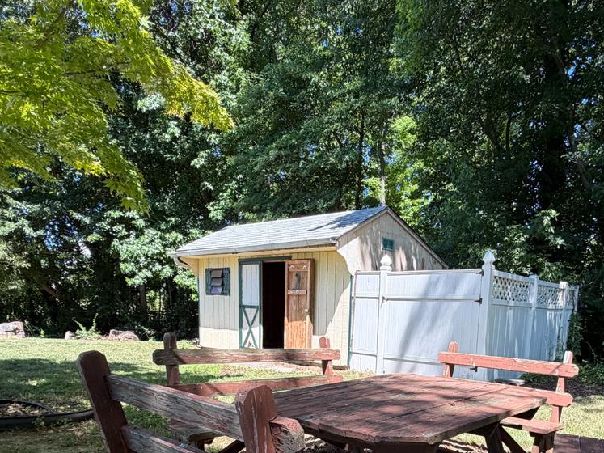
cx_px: 394
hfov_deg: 63.9
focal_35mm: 27
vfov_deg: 47.0
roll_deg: -0.5
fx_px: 471
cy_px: 395
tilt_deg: -10.4
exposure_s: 1/219
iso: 50
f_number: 2.2
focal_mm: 2.22
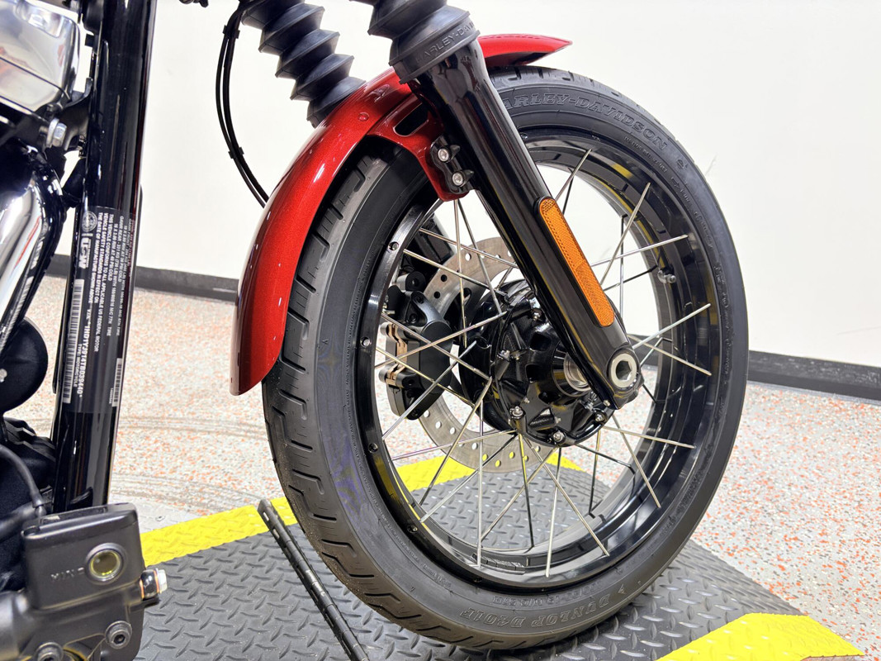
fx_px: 662
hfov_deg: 67.3
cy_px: 330
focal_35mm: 26
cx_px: 440
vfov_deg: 53.1
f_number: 1.6
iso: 80
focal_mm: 5.96
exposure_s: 1/120
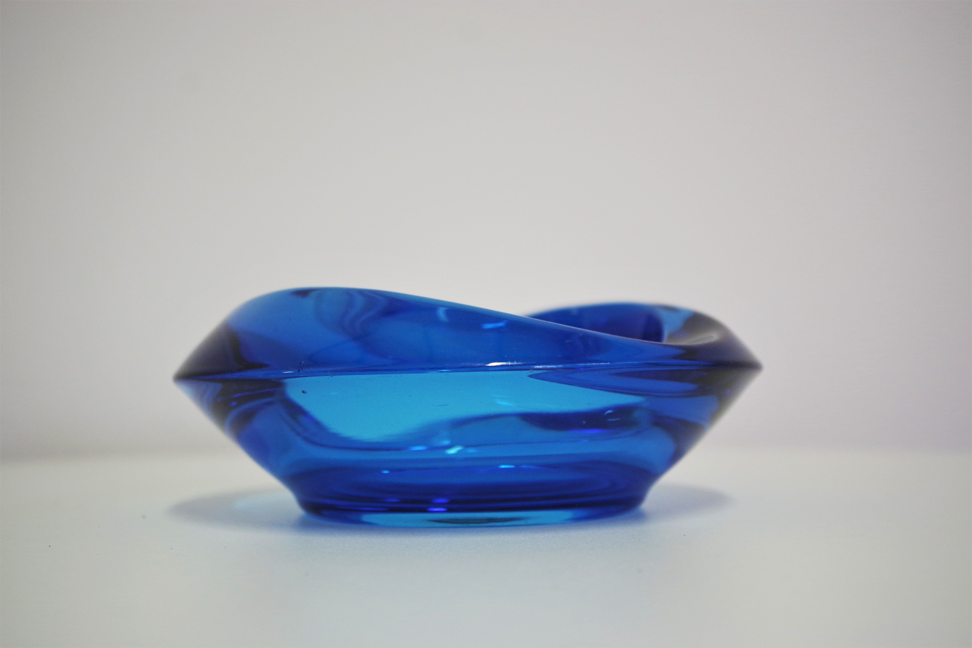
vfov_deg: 27.5
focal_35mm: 49
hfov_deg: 40.3
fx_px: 1323
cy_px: 324
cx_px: 486
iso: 800
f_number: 4
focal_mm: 32.5
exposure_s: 1/60
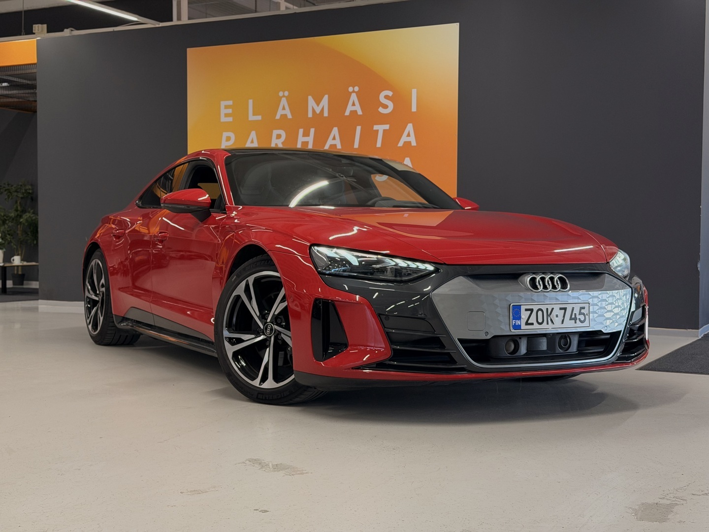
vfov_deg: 30.3
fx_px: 983
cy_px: 266
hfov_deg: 39.7
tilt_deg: -2.4
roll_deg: -0.3
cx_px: 354
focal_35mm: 48
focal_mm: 6.76
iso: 320
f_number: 1.78
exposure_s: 1/326
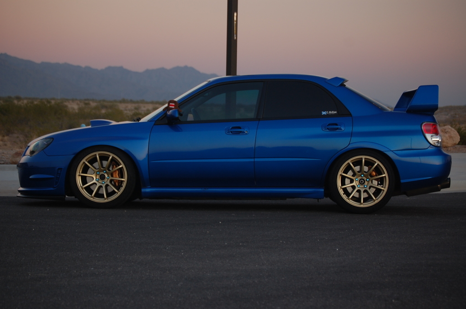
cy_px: 154
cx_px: 233
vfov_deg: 16.5
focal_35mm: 82
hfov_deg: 24.7
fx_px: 1066
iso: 200
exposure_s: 1/25
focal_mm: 55
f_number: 4
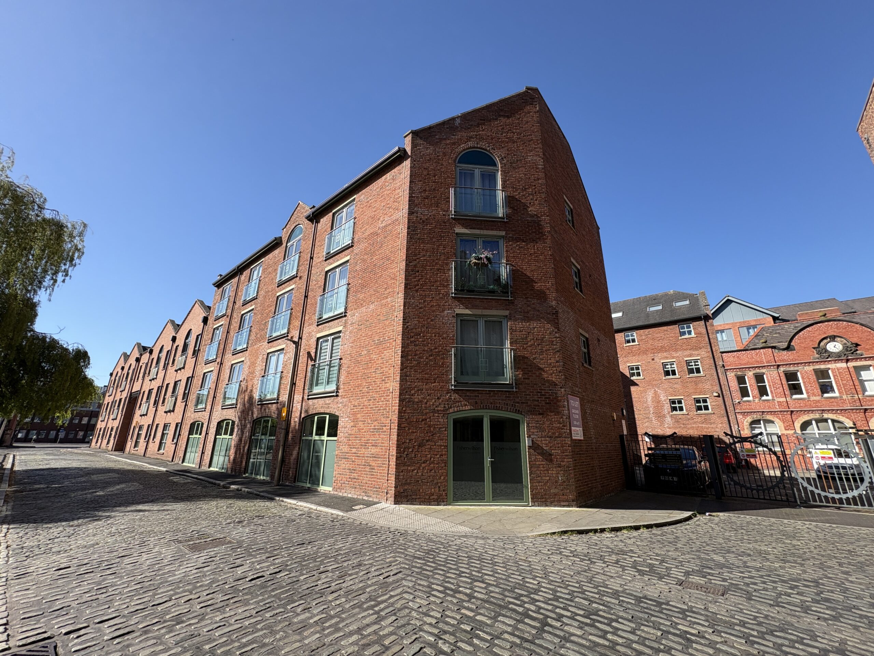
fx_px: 353
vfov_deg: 85.7
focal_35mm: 14
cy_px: 328
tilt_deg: +16.8
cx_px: 437
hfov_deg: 102.1
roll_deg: -0.7
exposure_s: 1/812
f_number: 2.2
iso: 40
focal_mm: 2.22
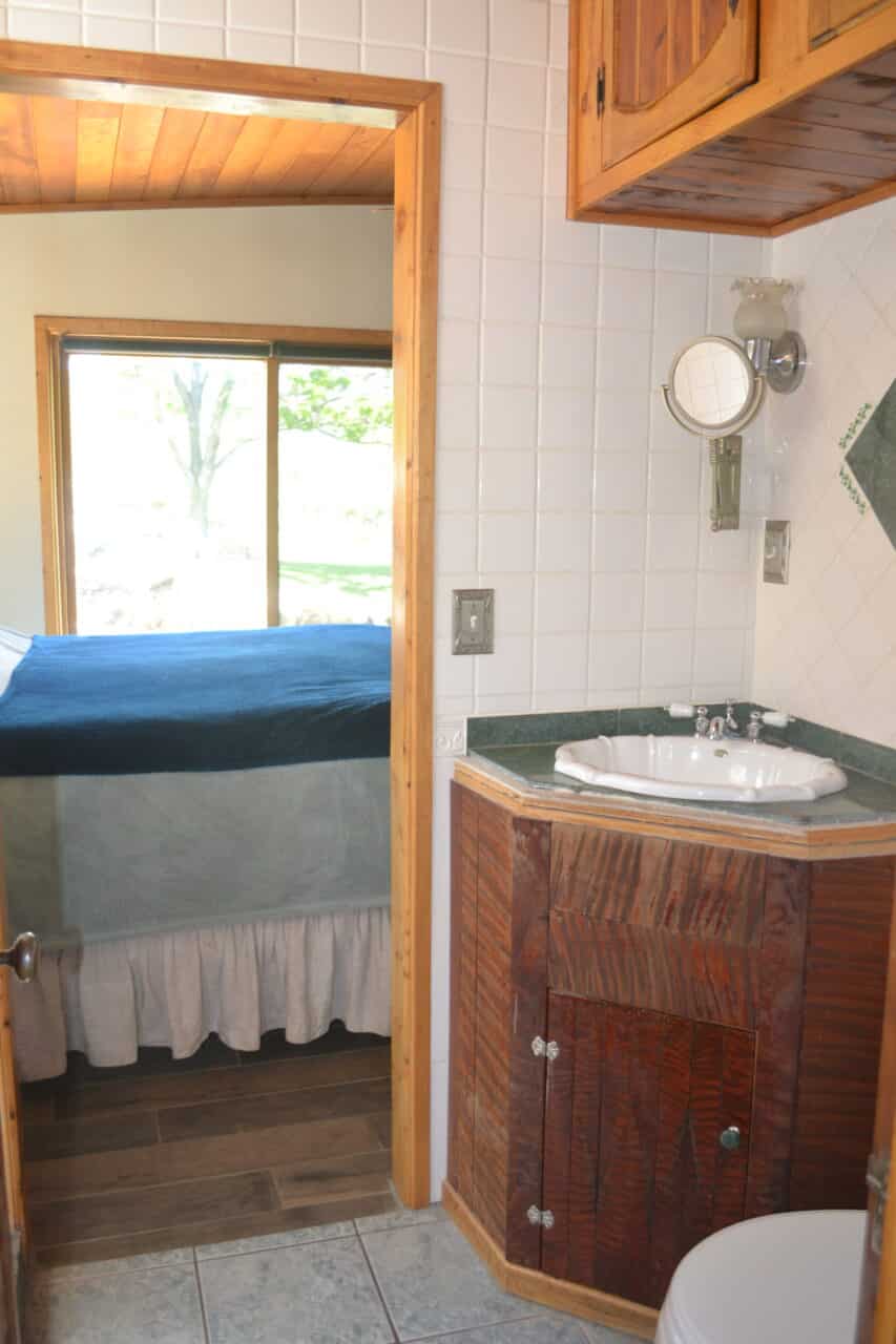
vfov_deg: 61.9
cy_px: 672
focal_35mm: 30
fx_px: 1120
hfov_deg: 43.6
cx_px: 448
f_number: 3.8
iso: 500
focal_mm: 20
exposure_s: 1/30
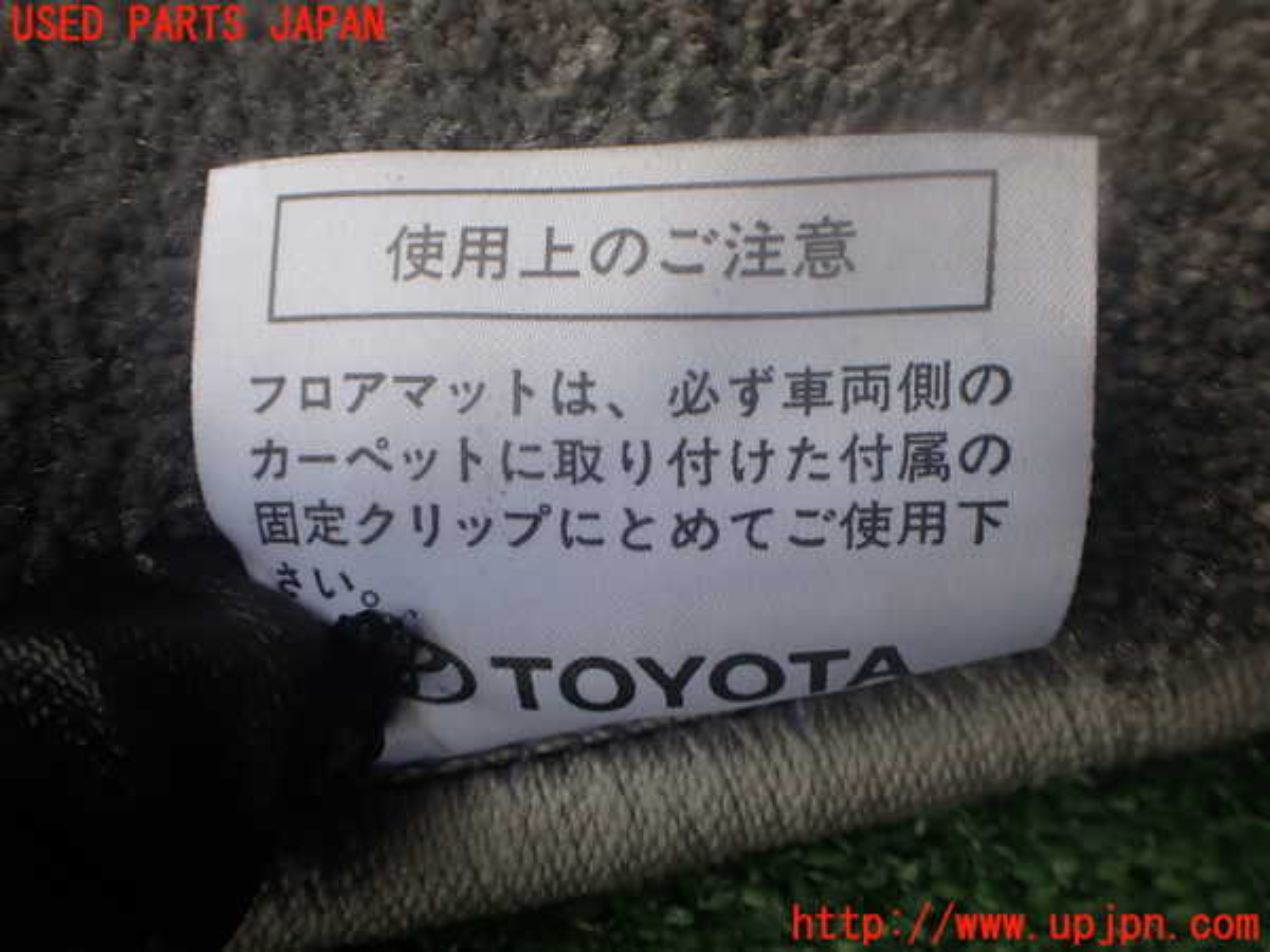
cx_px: 635
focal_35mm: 30
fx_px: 1101
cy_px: 476
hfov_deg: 60.0
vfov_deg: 46.8
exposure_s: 1/200
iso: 100
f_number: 3.2
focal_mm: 5.4
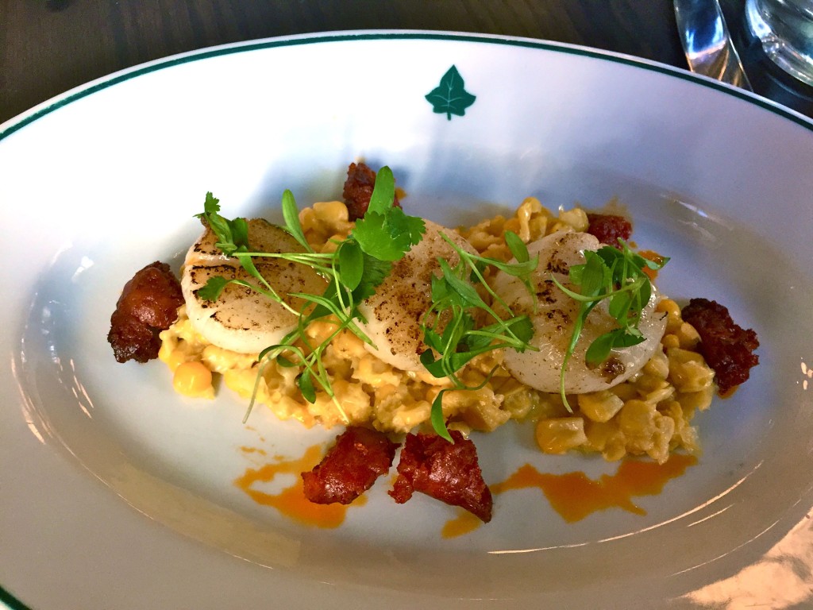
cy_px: 305
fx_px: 681
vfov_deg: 48.2
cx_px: 406
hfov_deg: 61.7
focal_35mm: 29
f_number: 2.2
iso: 100
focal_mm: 4.15
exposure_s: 1/30
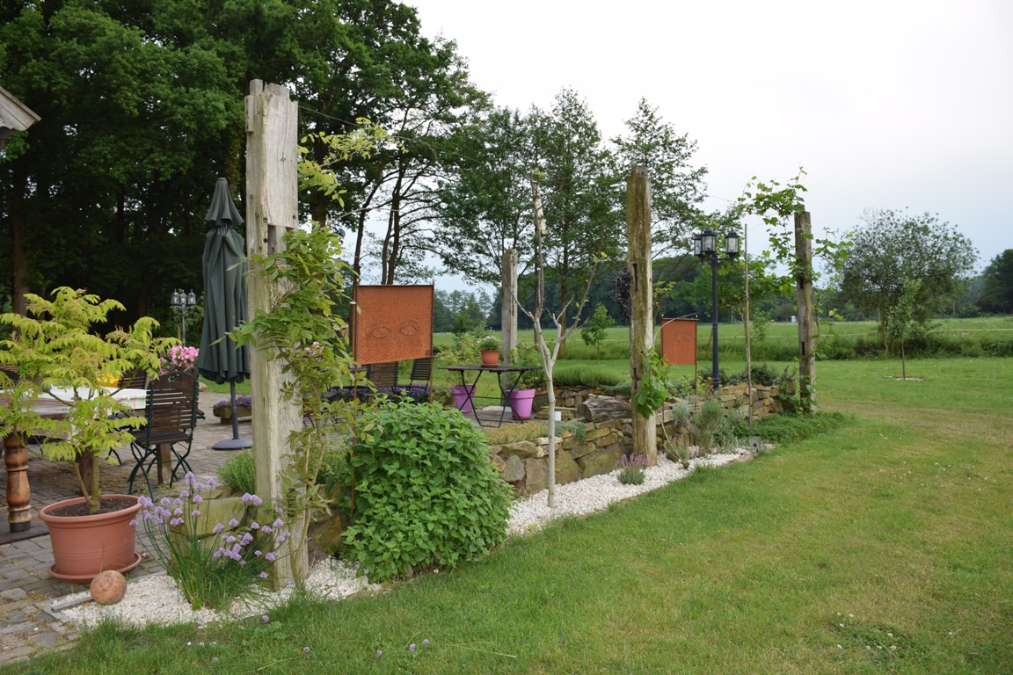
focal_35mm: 27
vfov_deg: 47.9
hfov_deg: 67.4
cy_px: 338
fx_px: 760
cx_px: 506
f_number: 7.1
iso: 100
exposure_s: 1/200
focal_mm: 18
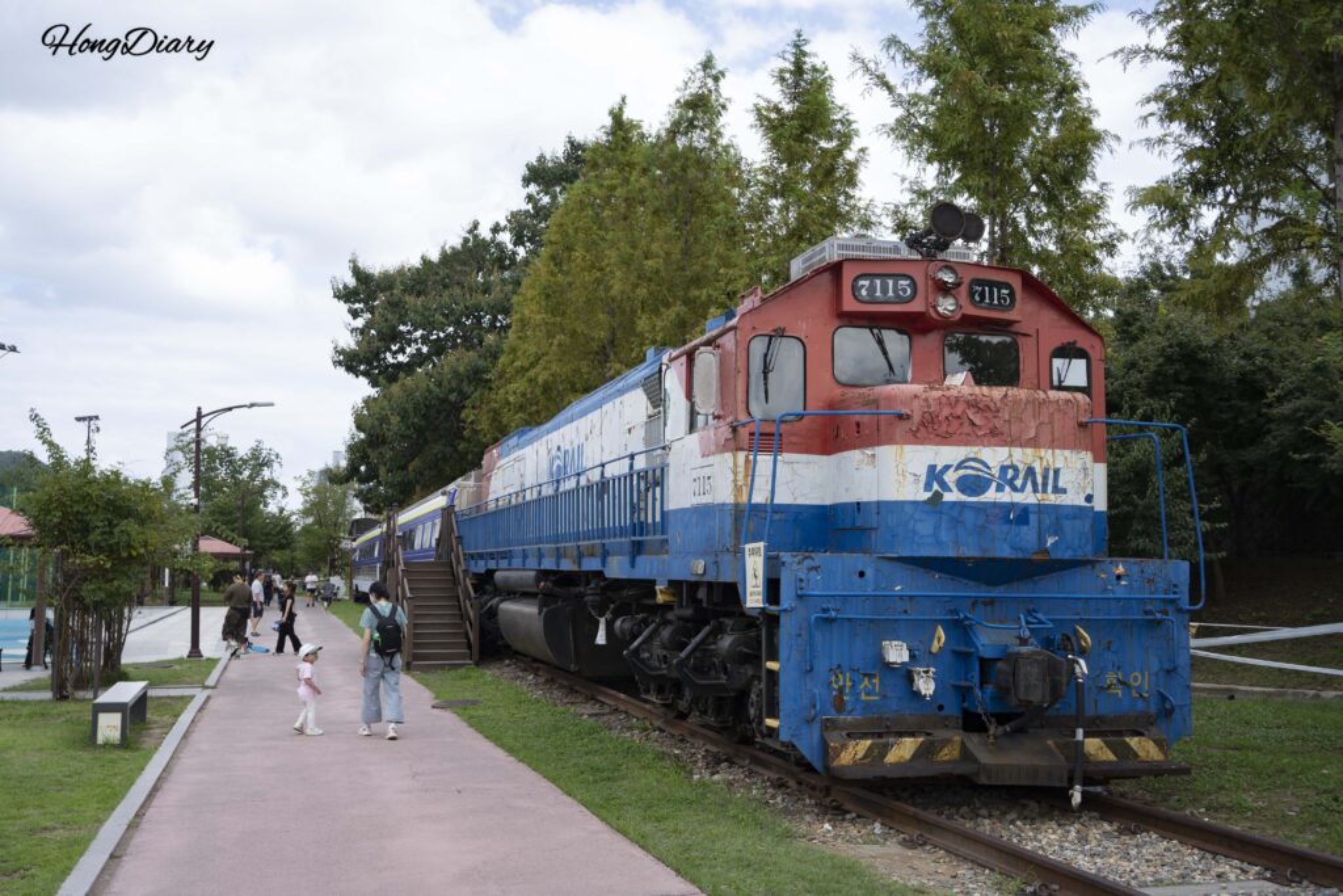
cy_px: 448
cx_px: 672
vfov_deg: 36.0
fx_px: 1380
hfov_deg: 51.9
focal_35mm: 37
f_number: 9
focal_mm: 37
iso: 100
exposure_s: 1/100
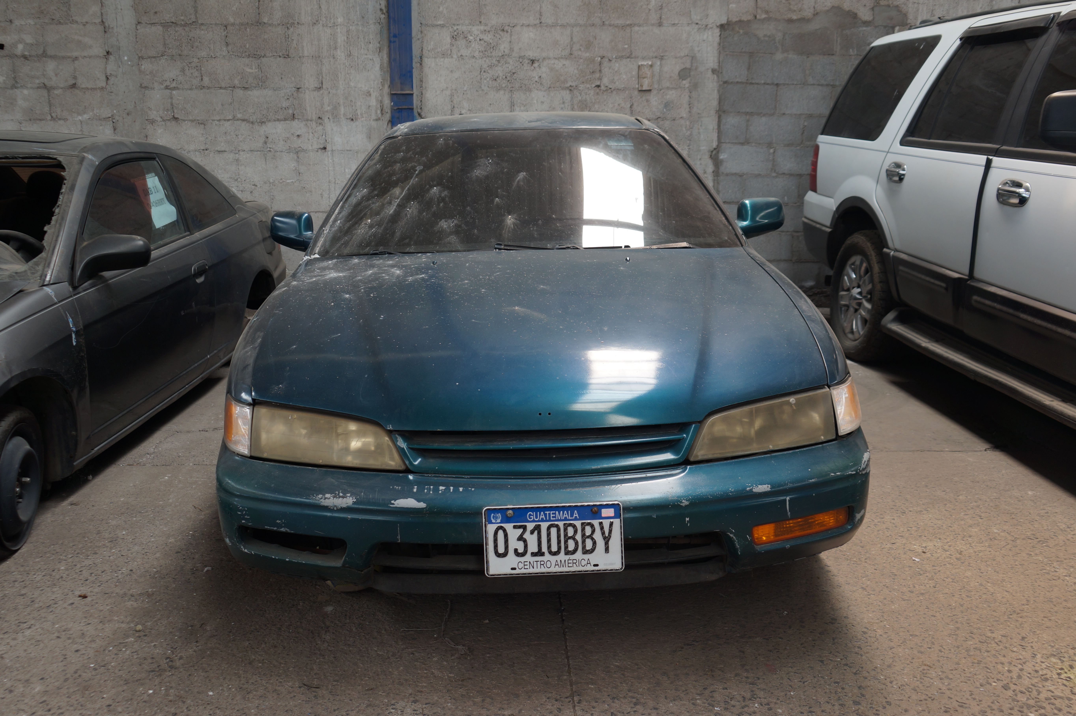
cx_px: 538
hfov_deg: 59.5
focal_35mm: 32
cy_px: 358
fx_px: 941
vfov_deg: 41.7
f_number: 4.5
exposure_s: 1/50
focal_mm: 21
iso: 100
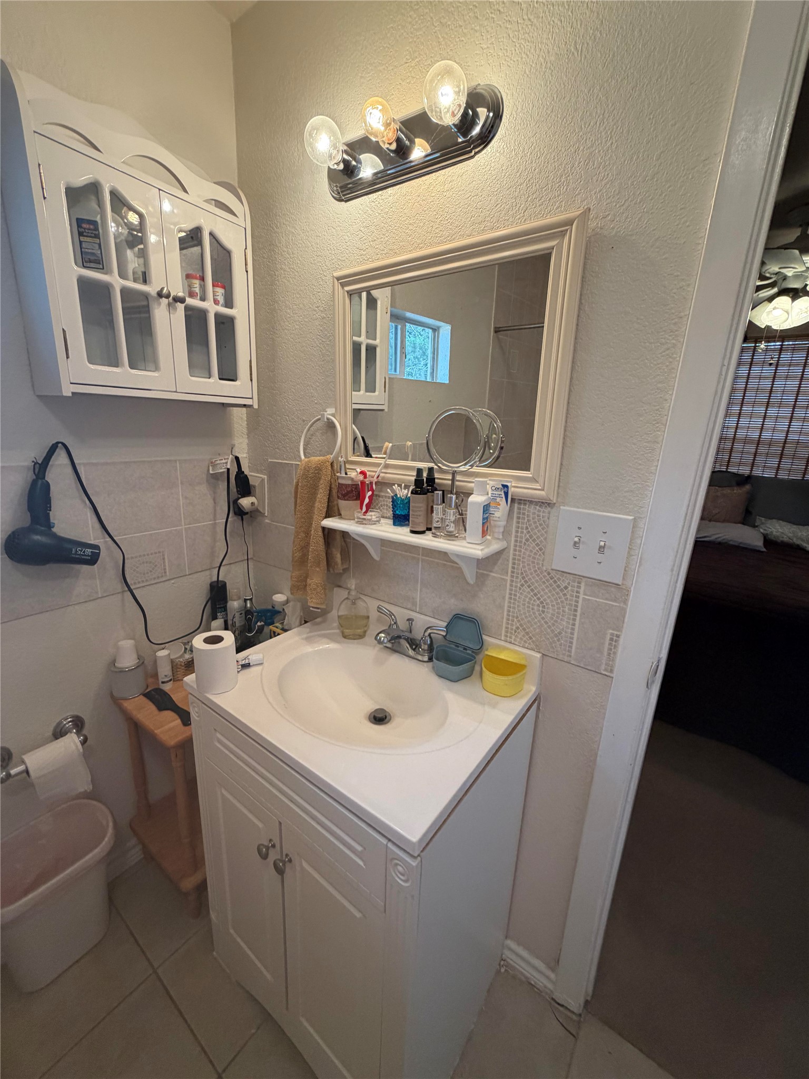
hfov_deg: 85.7
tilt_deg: -12.4
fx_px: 436
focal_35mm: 14
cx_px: 404
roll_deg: -2.6
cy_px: 540
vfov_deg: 102.1
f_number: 2.2
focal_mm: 2.22
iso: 200
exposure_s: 1/120
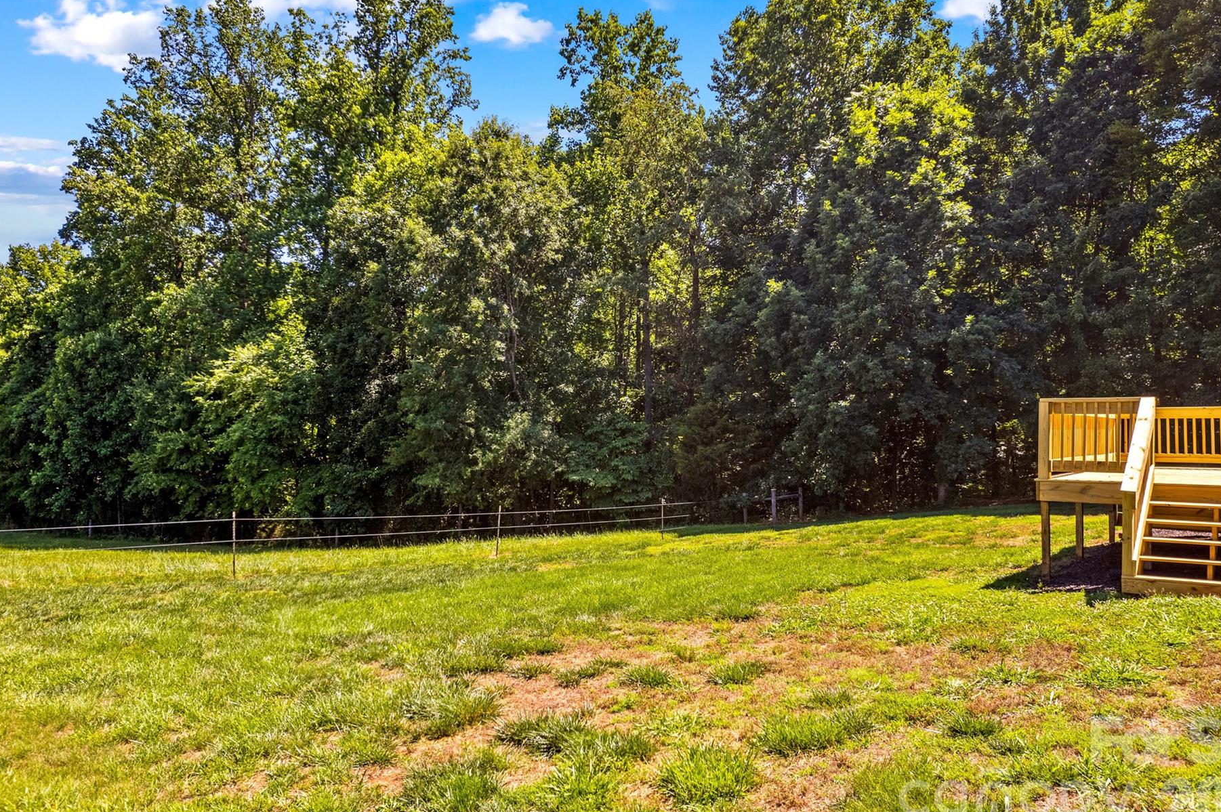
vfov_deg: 51.2
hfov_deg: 71.5
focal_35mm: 25
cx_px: 613
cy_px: 388
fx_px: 847
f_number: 2.8
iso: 110
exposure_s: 1/640
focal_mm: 8.38
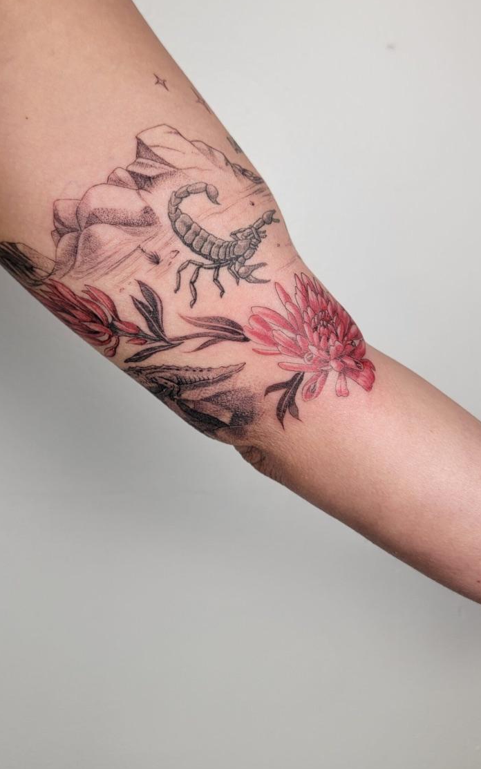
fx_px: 671
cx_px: 195
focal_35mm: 32
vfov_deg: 59.2
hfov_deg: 39.3
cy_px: 310
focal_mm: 6.7
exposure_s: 1/120
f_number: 1.8
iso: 64
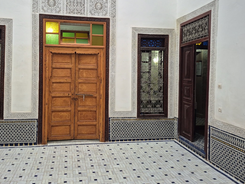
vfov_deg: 49.4
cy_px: 73
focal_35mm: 28
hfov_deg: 62.9
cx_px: 98
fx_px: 198
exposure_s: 1/100
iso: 320
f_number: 1.8
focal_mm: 5.4
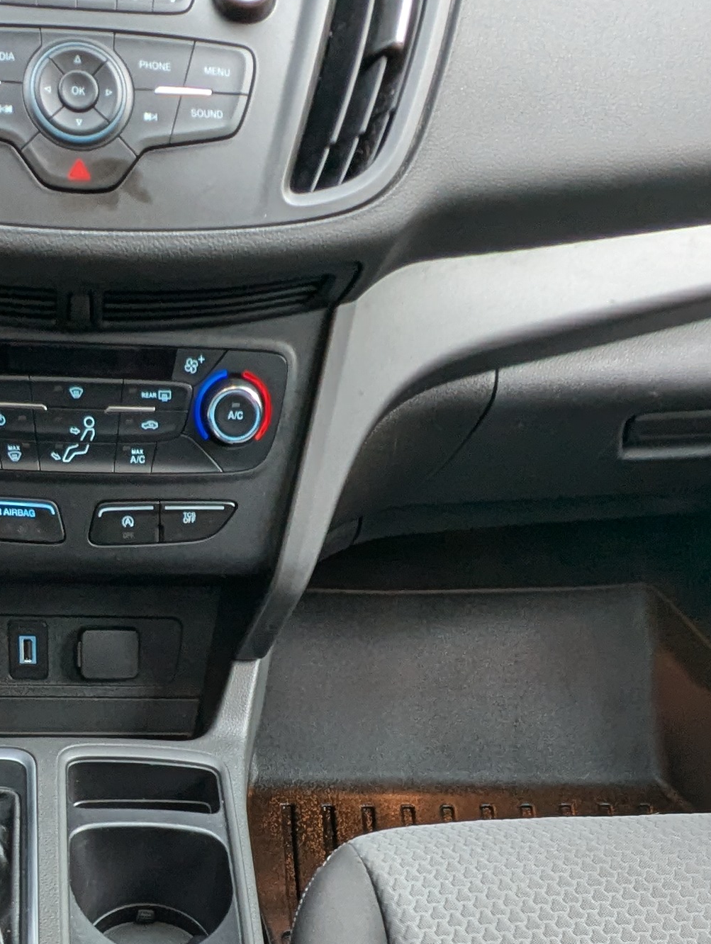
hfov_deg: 29.6
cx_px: 245
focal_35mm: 49
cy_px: 936
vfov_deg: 35.3
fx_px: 1339
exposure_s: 1/22.7
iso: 114
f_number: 2.2
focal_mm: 2.35
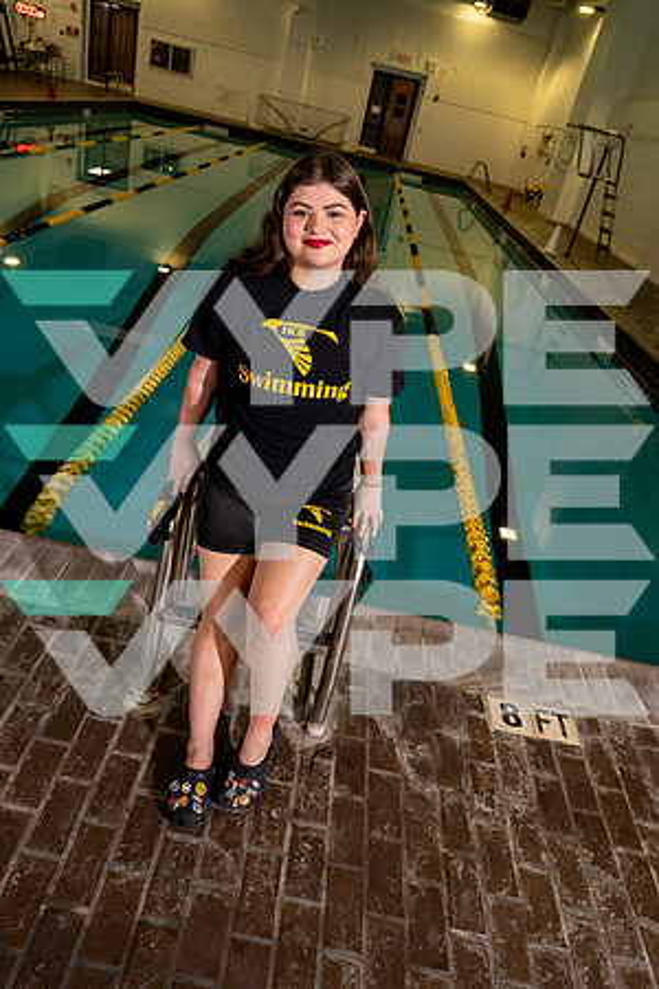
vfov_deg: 69.4
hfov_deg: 49.6
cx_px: 330
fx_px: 714
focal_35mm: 26
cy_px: 494
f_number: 5.6
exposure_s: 1/250
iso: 1000
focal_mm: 26
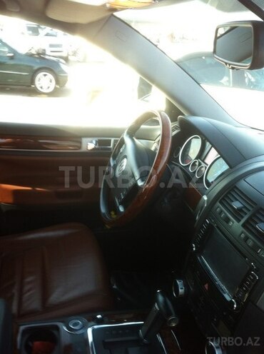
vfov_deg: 52.7
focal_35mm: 35
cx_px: 132
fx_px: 357
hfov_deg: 40.6
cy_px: 177
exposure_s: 1/120
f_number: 2.8
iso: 100
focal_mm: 3.85
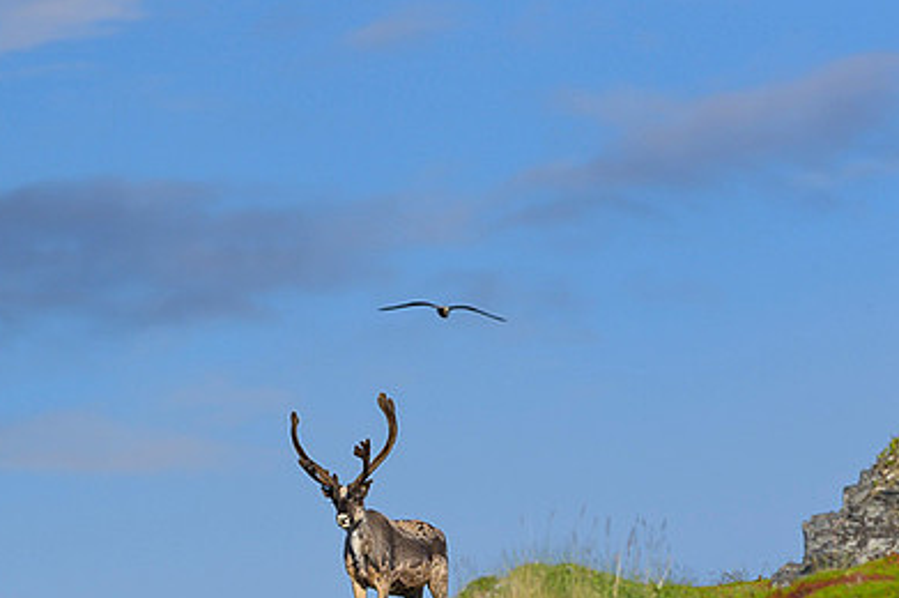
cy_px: 412
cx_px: 230
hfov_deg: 2.7
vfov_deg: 1.8
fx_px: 18938
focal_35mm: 759
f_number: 8
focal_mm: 500
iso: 800
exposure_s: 1/2500
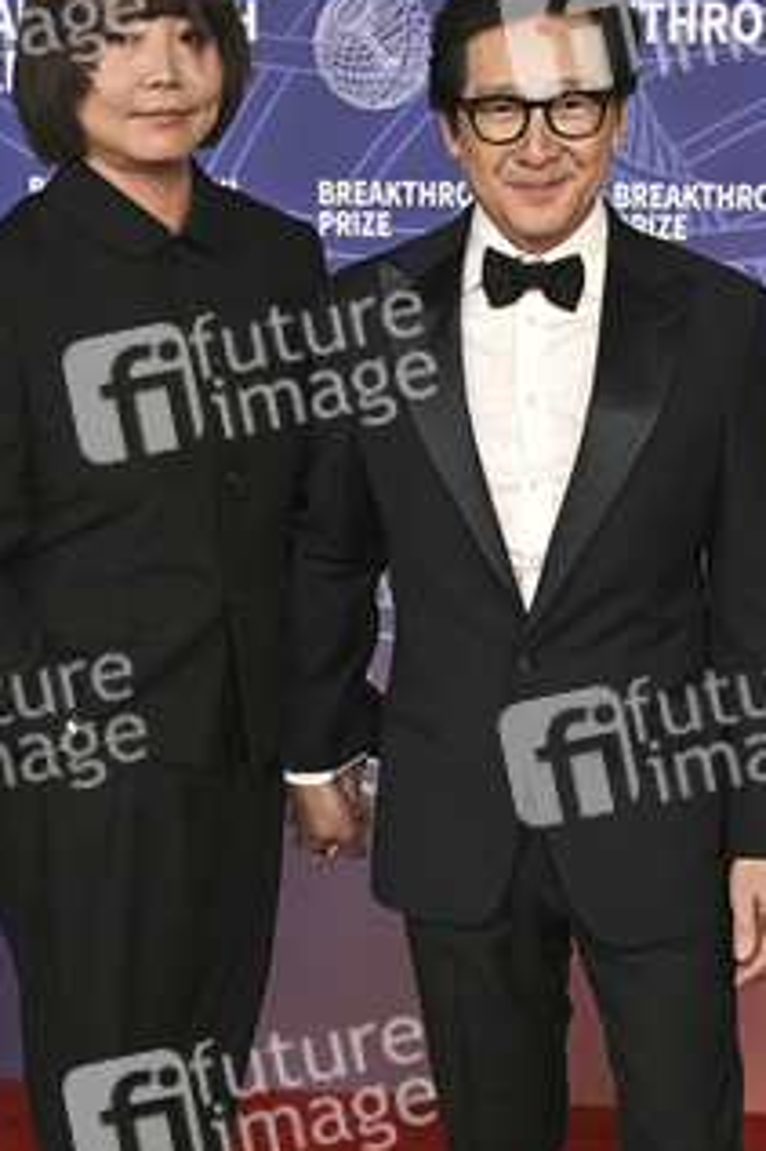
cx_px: 356
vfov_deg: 37.5
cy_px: 559
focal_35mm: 53
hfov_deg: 25.5
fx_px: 1693
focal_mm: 42
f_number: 4
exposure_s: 1/320
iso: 2000
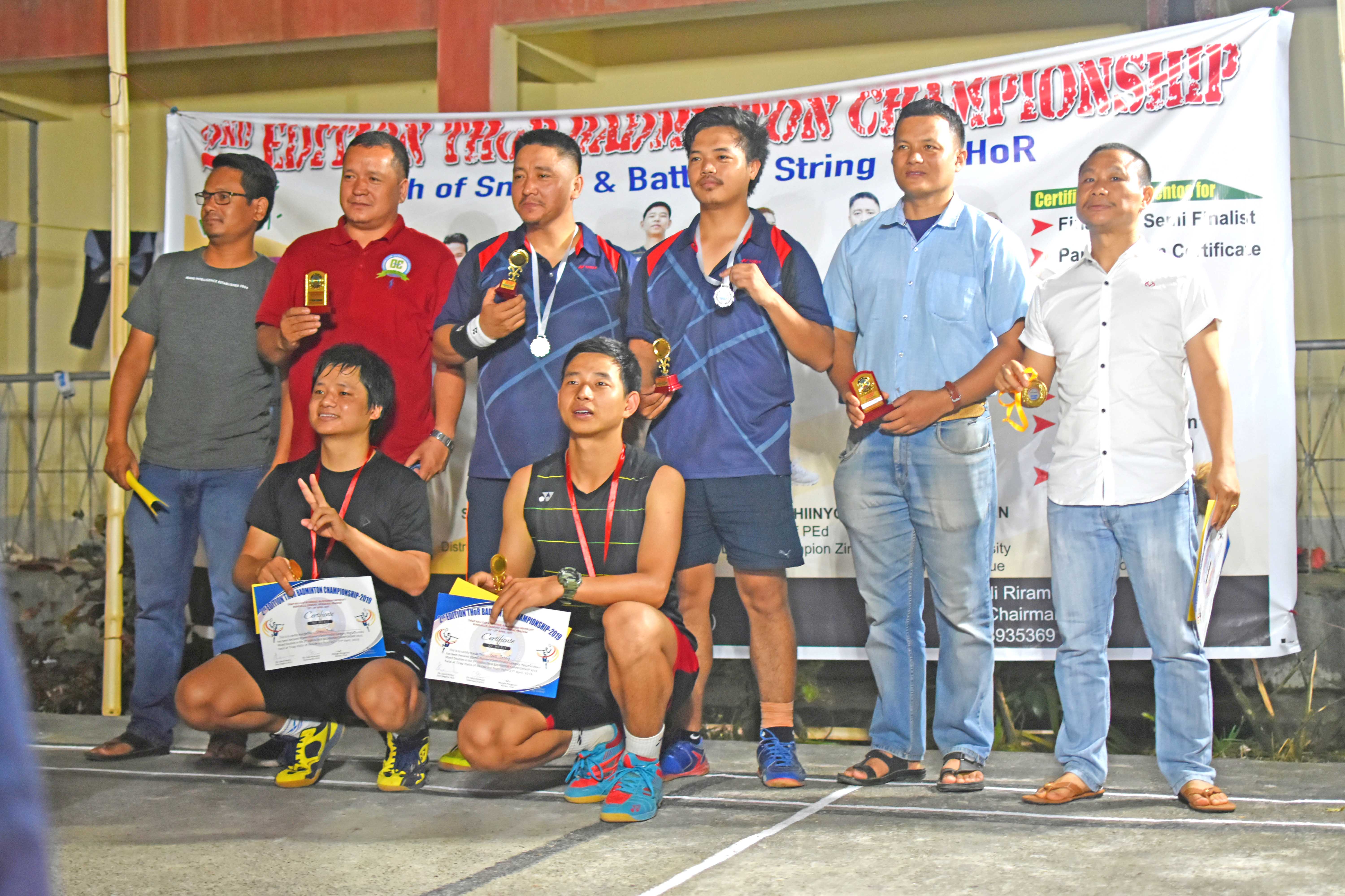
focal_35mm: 52
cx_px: 672
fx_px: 1961
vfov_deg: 25.8
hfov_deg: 37.9
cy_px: 448
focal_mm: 35
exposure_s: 1/60
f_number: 1.8
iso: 1400
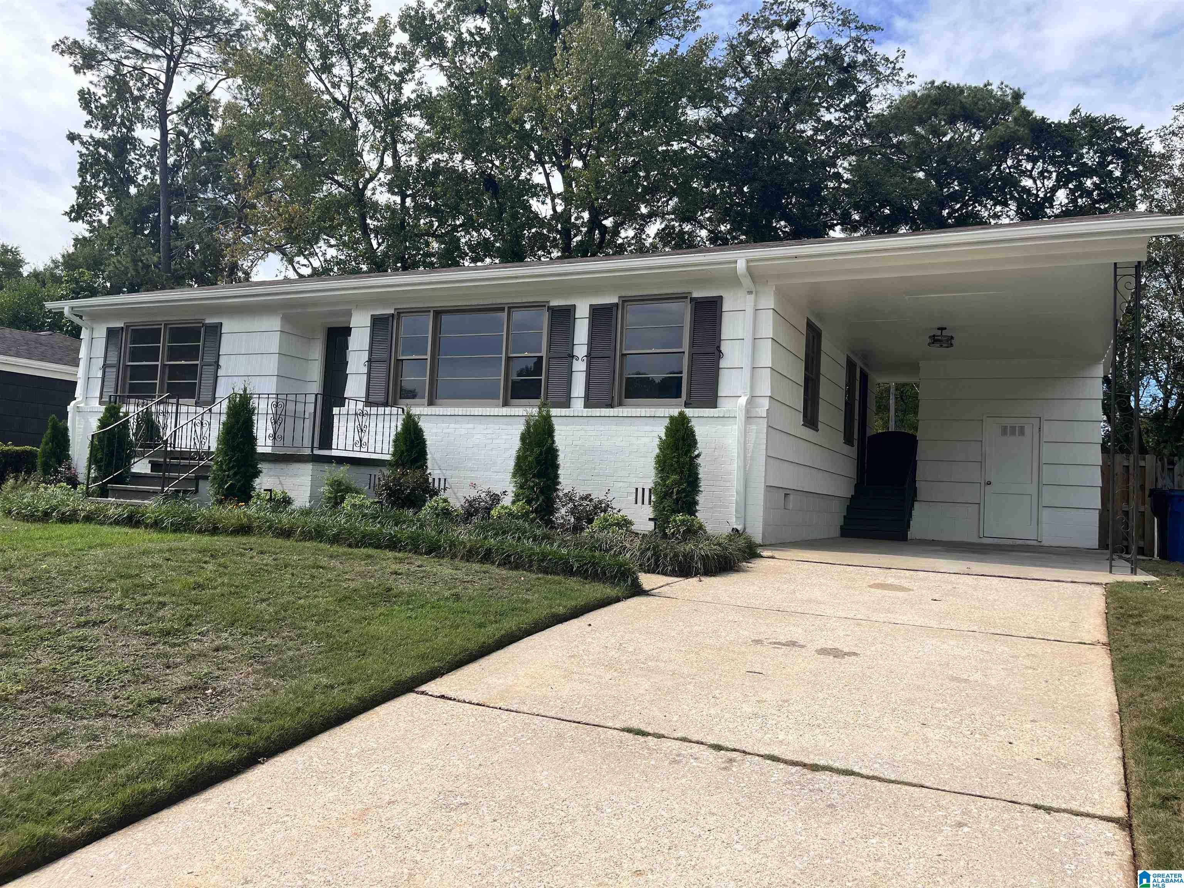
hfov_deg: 67.3
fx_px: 889
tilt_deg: +3.2
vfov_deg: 53.1
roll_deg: -3.4
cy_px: 444
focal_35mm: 26
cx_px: 592
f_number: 1.6
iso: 50
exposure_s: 1/2571
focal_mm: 5.1
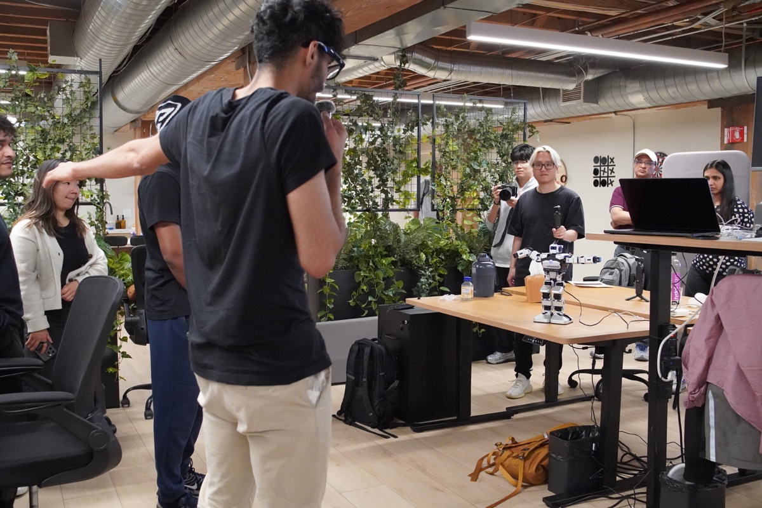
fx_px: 730
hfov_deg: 55.1
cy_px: 254
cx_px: 381
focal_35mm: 34
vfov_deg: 38.4
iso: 6400
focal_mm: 23
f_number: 4
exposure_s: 1/160
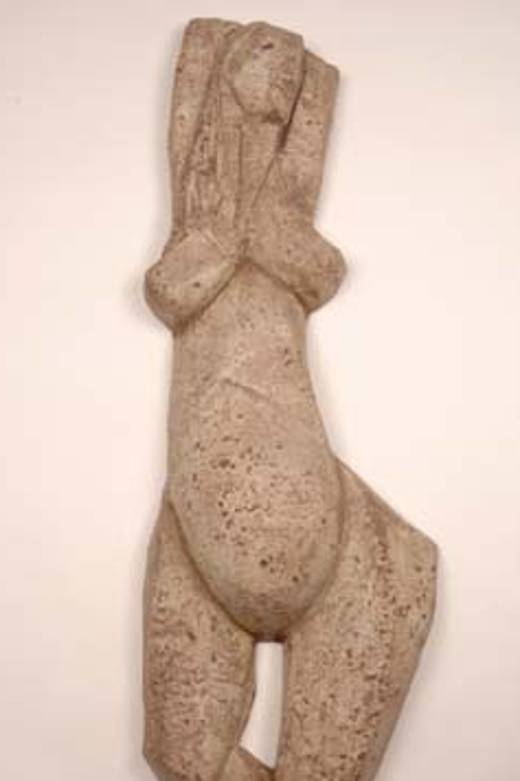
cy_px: 449
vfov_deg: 45.3
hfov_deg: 31.2
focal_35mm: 43
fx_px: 933
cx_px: 247
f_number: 22
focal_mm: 24
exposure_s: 2
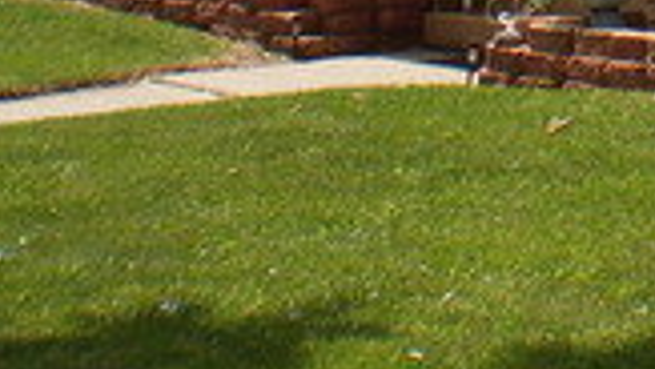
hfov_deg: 13.4
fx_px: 2677
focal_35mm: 154
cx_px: 896
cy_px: -261
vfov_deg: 7.7
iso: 64
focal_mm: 6.3
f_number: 4.6
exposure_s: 1/500
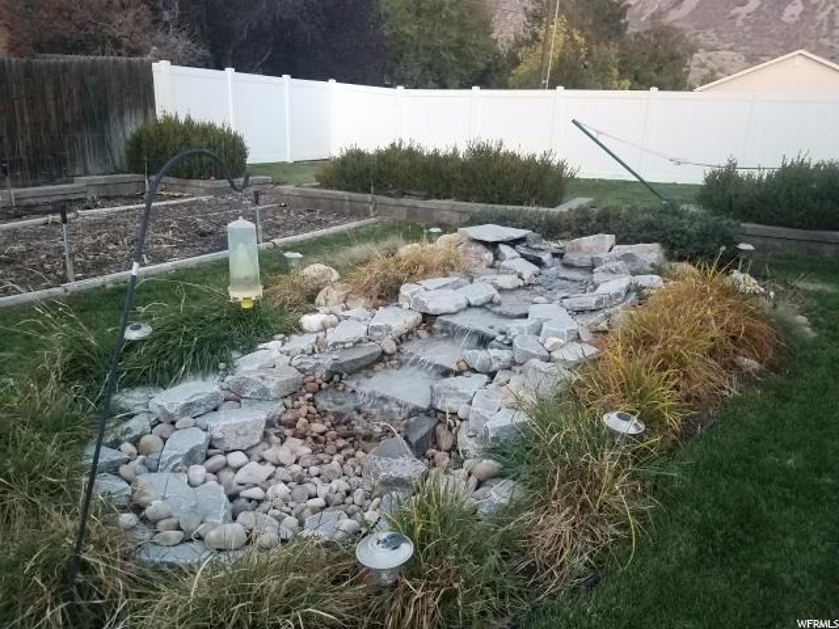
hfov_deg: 67.3
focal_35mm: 26
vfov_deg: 53.1
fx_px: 630
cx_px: 420
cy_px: 314
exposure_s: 1/90
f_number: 1.7
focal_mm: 4.2
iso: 500
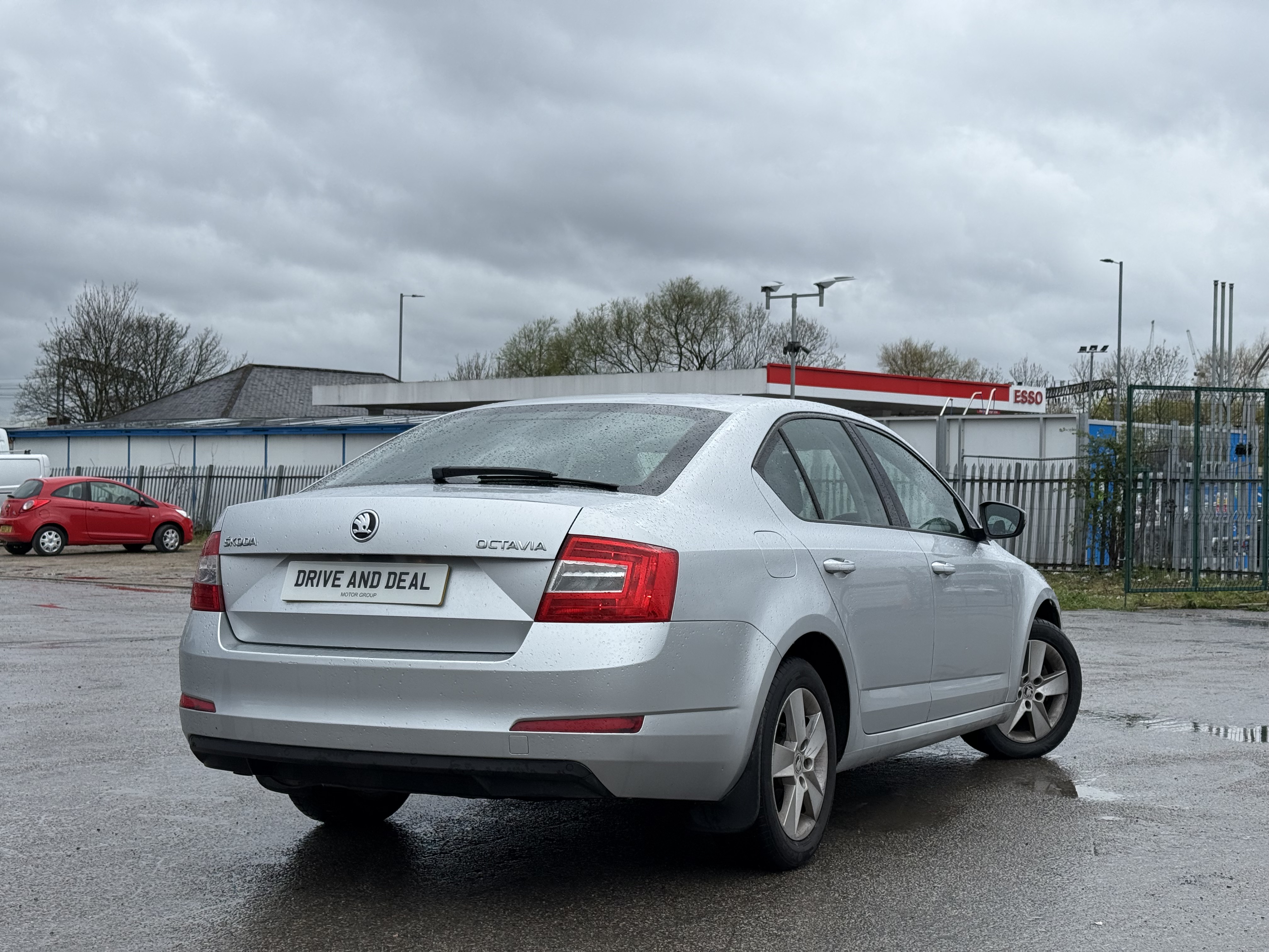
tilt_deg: +0.4
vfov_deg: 30.3
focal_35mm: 48
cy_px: 476
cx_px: 634
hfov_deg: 39.7
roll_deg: -1.2
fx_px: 1760
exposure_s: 1/3226
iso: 64
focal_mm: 6.76
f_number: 1.78
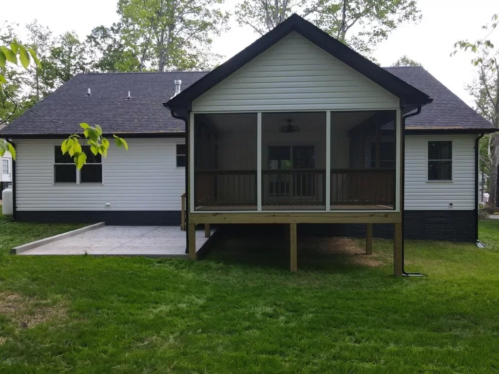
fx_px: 346
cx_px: 250
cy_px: 187
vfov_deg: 56.8
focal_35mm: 24
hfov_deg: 71.6
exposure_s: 1/100
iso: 100
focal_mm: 4.5
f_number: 2.8
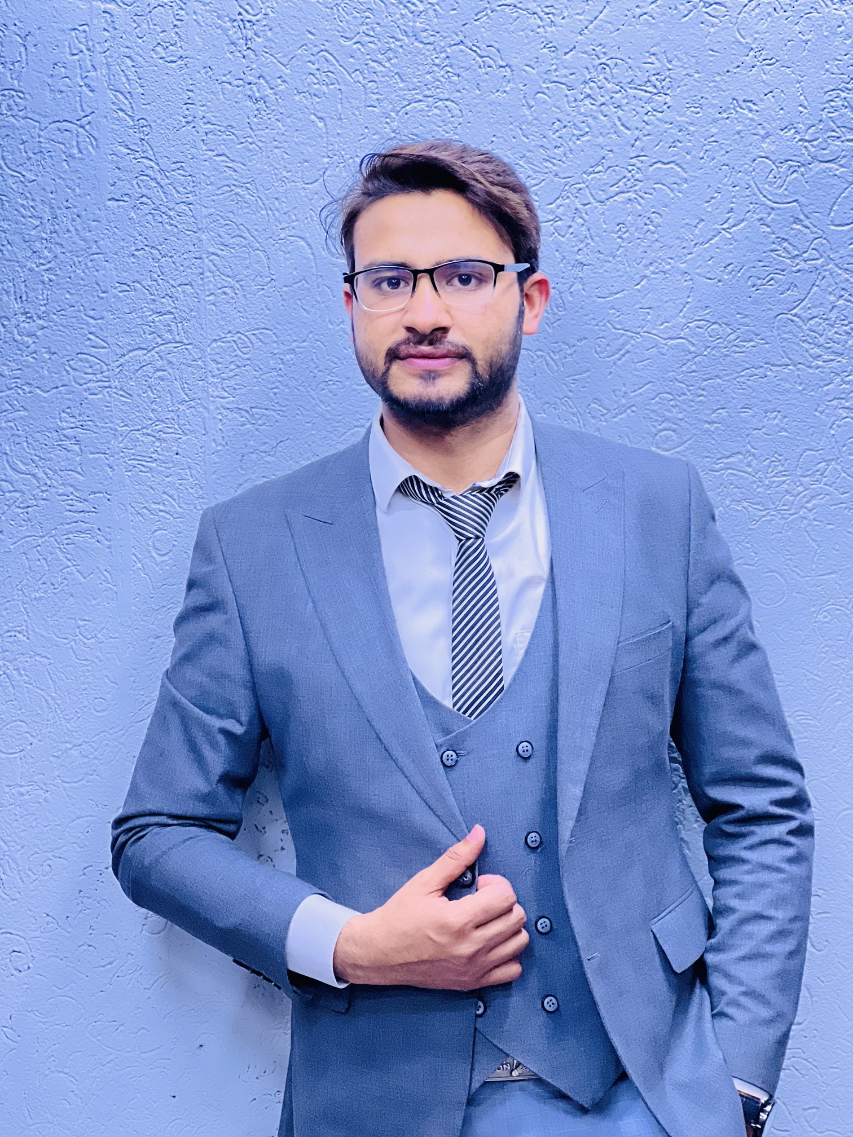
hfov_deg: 19.1
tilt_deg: -2.3
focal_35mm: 77
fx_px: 2530
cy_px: 568
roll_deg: +1.3
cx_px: 426
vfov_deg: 25.3
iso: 320
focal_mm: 9
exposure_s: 1/33
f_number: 2.8
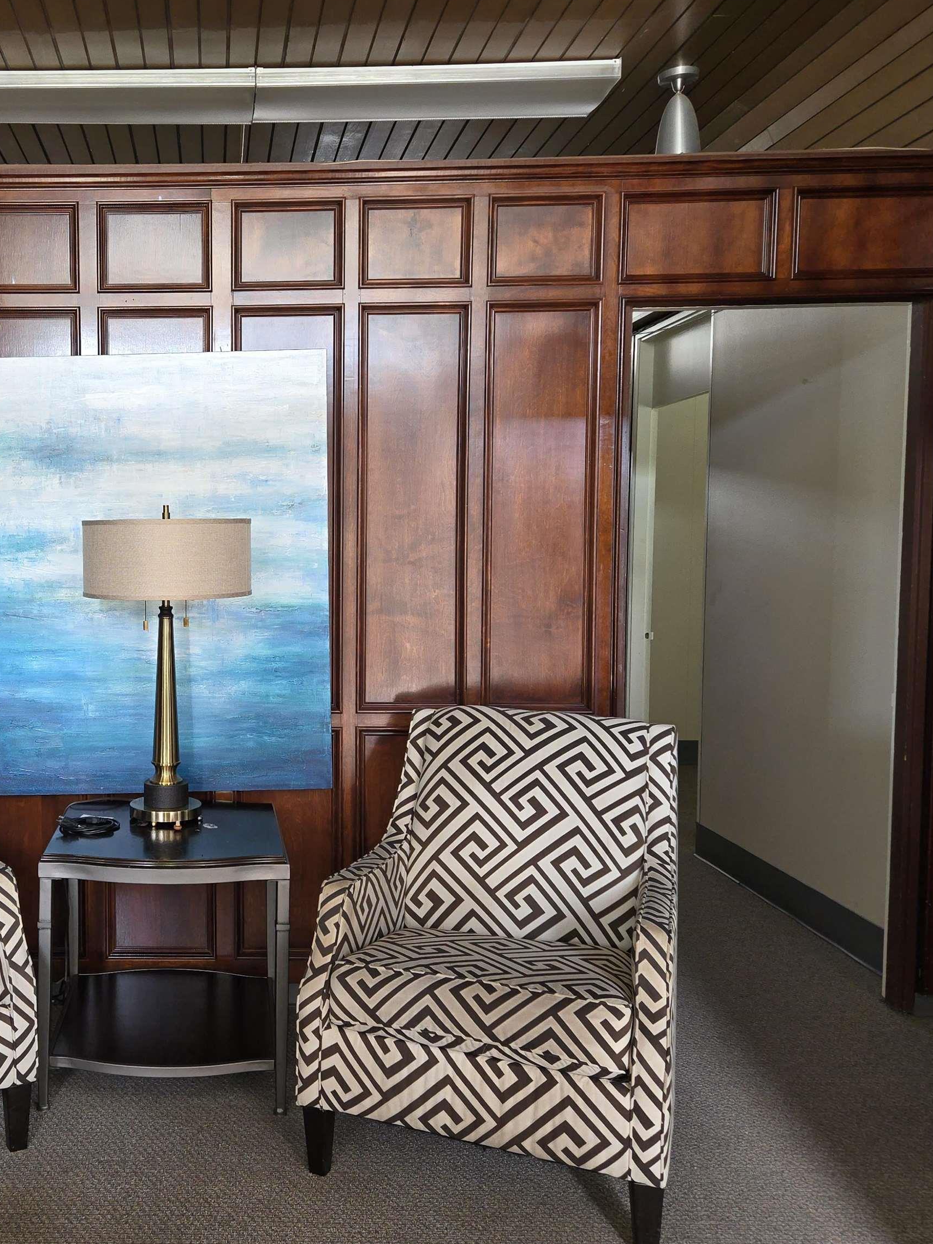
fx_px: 1114
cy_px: 621
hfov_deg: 43.3
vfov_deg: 58.4
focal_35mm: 31
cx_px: 186
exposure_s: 1/30
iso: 100
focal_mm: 5.4
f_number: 1.8
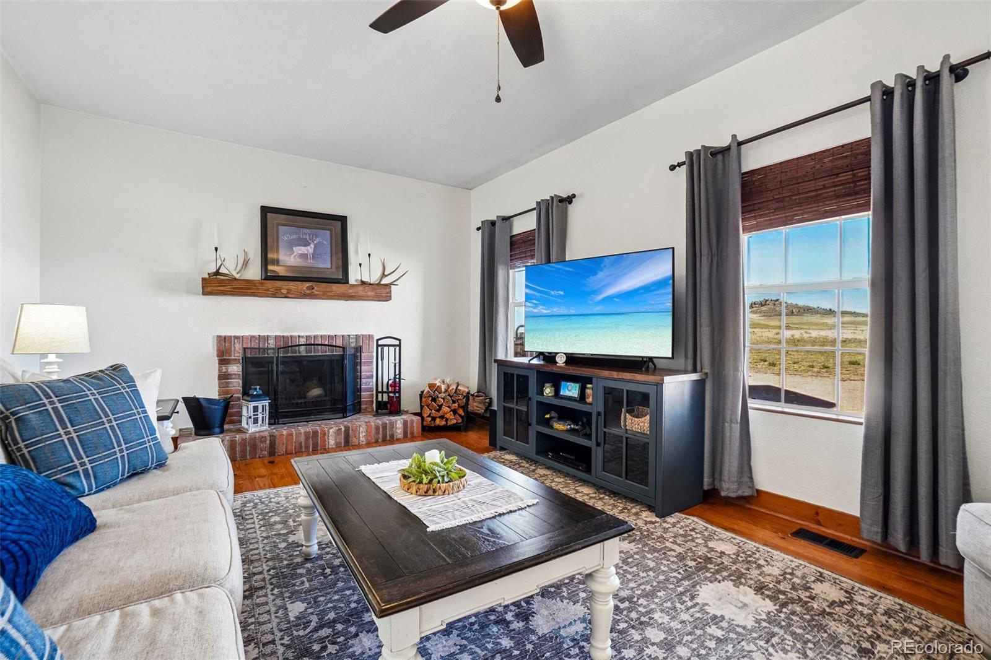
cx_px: 496
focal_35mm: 15
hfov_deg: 100.4
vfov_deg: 77.3
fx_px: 413
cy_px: 330
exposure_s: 1/6
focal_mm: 10
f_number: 8
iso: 400
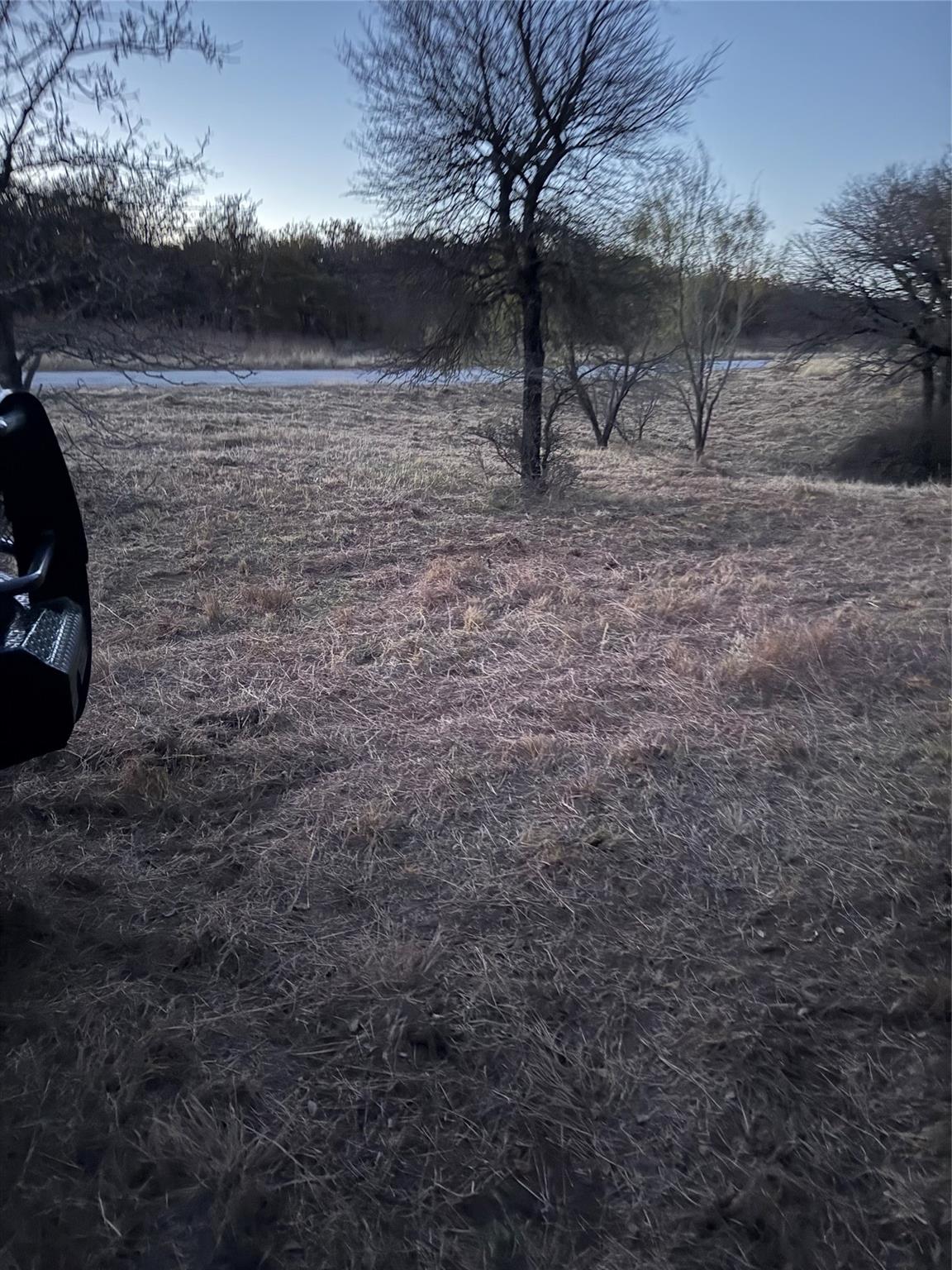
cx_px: 476
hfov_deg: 56.8
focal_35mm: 24
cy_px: 635
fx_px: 880
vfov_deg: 71.6
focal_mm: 6.76
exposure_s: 1/15
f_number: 1.78
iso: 1600
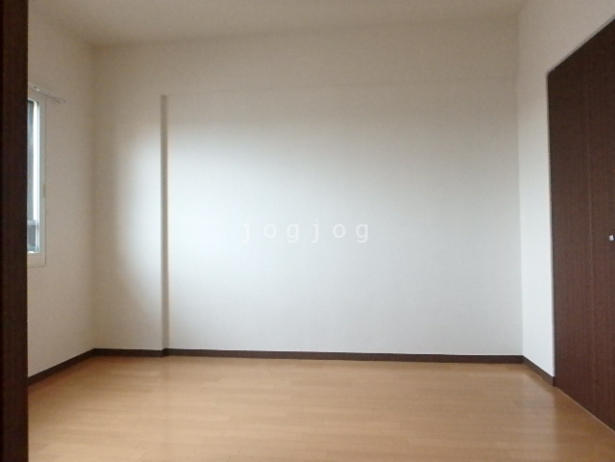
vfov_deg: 63.4
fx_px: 373
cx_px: 308
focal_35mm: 21
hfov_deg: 79.0
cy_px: 231
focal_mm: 3.7
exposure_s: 1/30
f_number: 3.5
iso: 1600
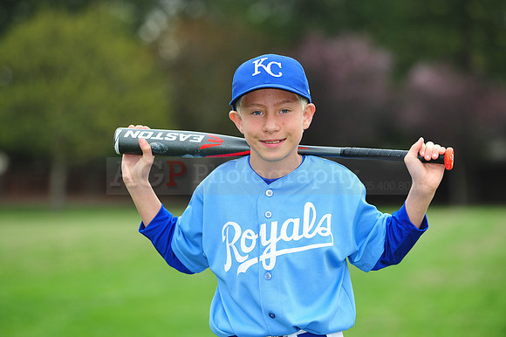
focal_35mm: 185
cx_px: 253
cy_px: 168
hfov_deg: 11.1
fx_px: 2599
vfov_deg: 7.4
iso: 400
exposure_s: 1/500
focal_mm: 185
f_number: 5
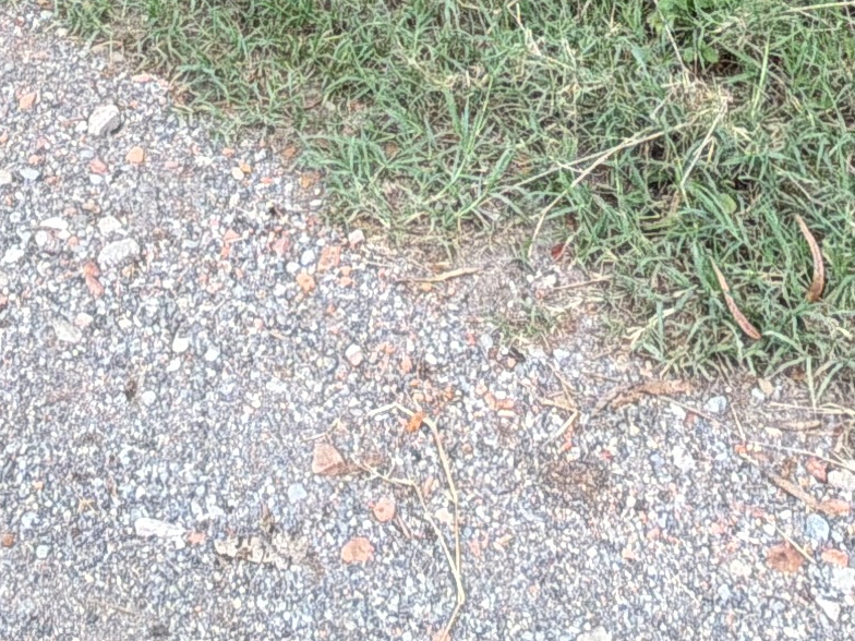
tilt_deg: -0.2
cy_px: -983
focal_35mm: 72
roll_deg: -1.5
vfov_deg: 13.5
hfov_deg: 26.8
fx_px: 1778
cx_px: 248
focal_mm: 2.22
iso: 50
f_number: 2.2
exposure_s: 1/181
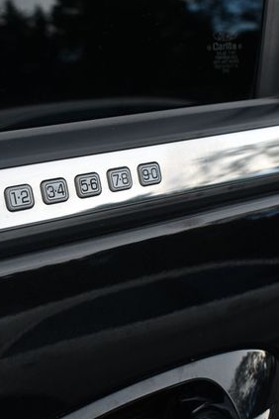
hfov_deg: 24.1
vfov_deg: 35.6
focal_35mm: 56
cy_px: 209
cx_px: 103
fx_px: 651
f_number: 5.6
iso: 250
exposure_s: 1/250
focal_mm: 25
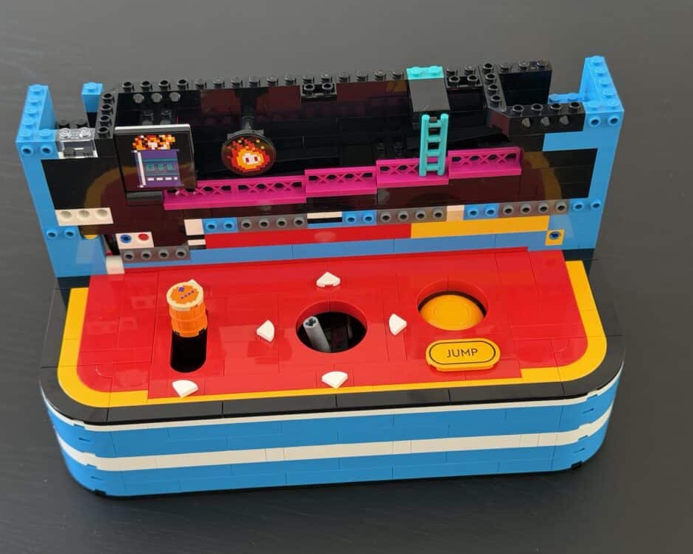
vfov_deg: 29.7
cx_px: 331
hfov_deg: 36.6
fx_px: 1046
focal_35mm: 51
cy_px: 282
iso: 125
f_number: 1.78
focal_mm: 6.76
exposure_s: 1/60
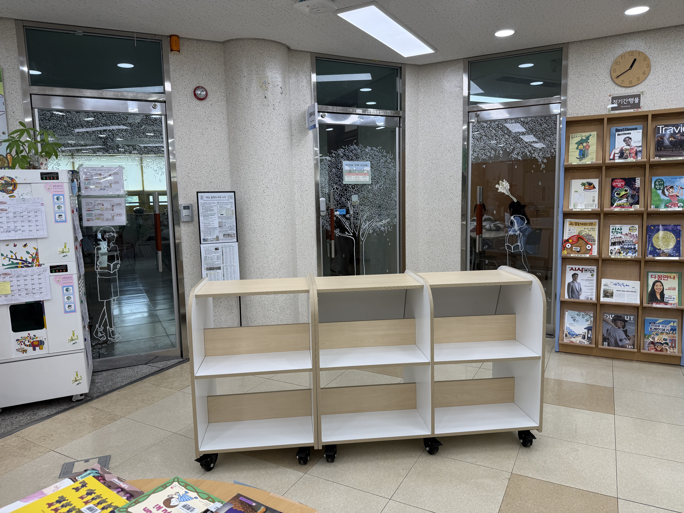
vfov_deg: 56.8
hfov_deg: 71.6
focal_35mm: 24
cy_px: 256
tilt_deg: -6.8
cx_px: 342
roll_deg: +0.9
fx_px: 474
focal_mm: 6.76
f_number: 1.78
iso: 80
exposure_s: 1/219
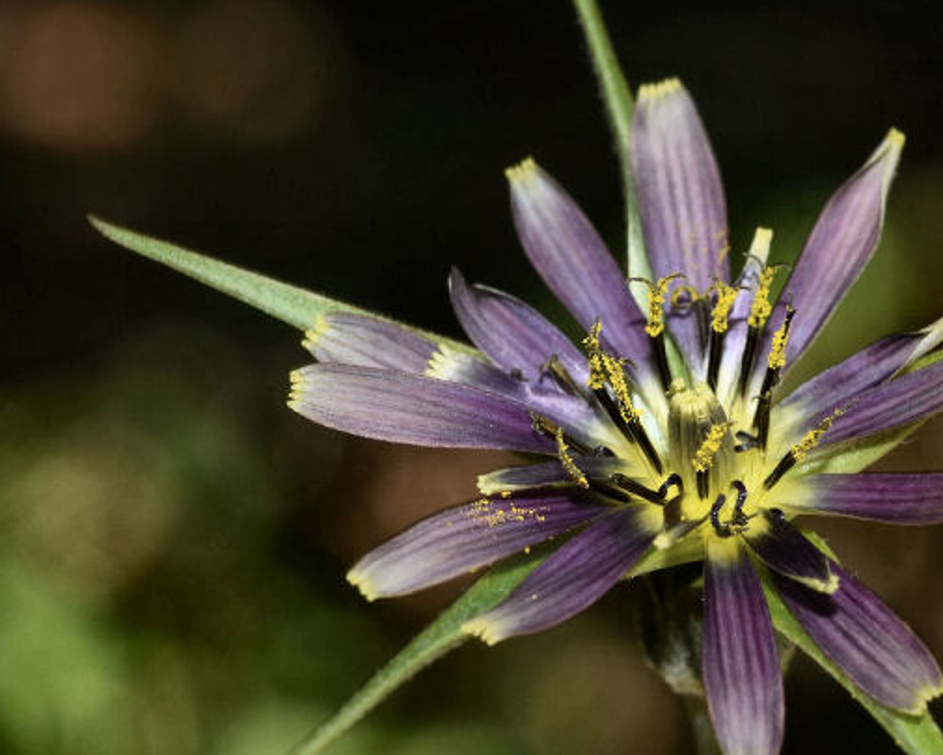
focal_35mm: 150
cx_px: 699
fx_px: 4187
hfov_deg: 12.8
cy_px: 401
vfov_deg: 10.3
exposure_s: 1/100
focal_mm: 60
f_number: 13
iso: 100
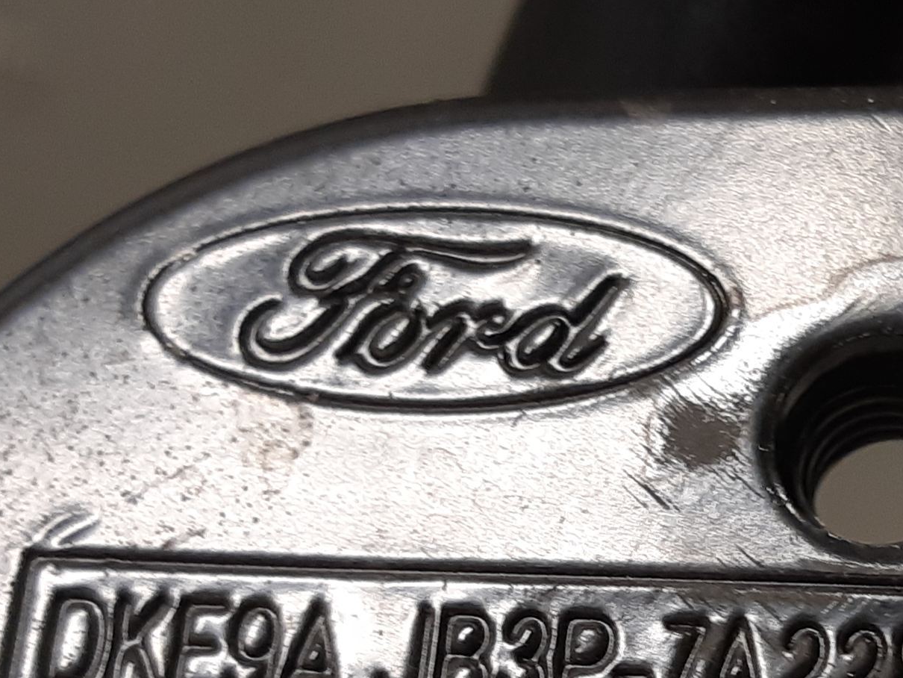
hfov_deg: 41.8
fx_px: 1148
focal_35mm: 44
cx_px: 665
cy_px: 549
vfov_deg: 32.0
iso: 64
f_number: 1.7
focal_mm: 3.93
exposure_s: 1/50
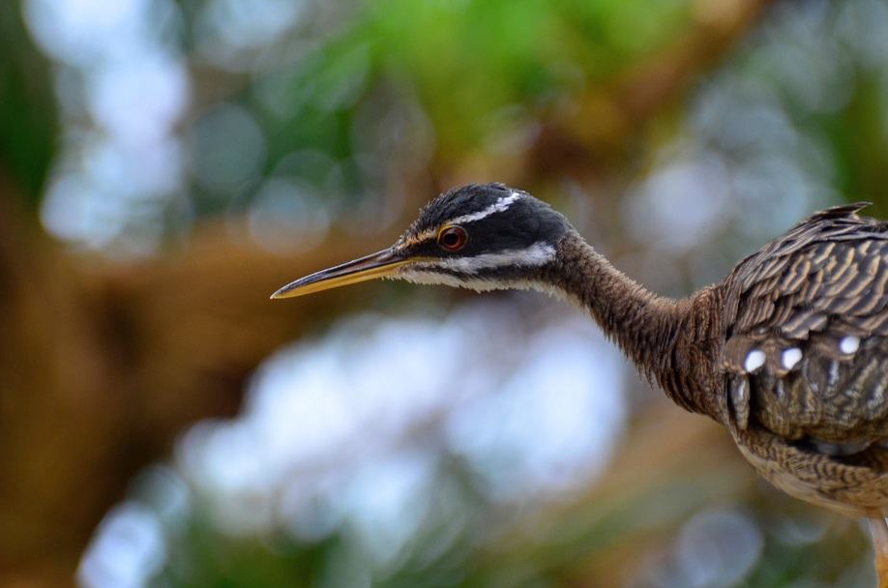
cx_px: 425
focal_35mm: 310
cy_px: 262
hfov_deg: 6.7
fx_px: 7620
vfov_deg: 4.4
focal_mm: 185
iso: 640
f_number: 5
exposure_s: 1/100
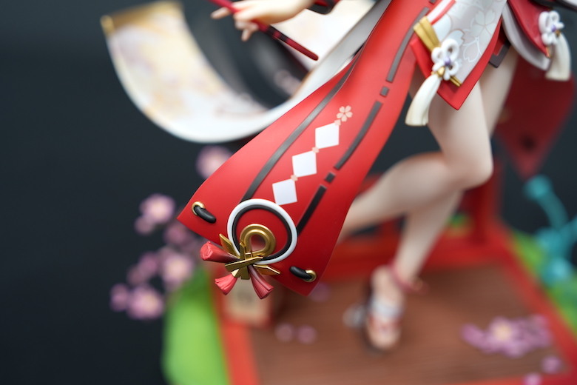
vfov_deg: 22.6
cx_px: 288
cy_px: 192
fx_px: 962
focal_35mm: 60
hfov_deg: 33.4
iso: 200
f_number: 2.8
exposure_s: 1/50
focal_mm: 60
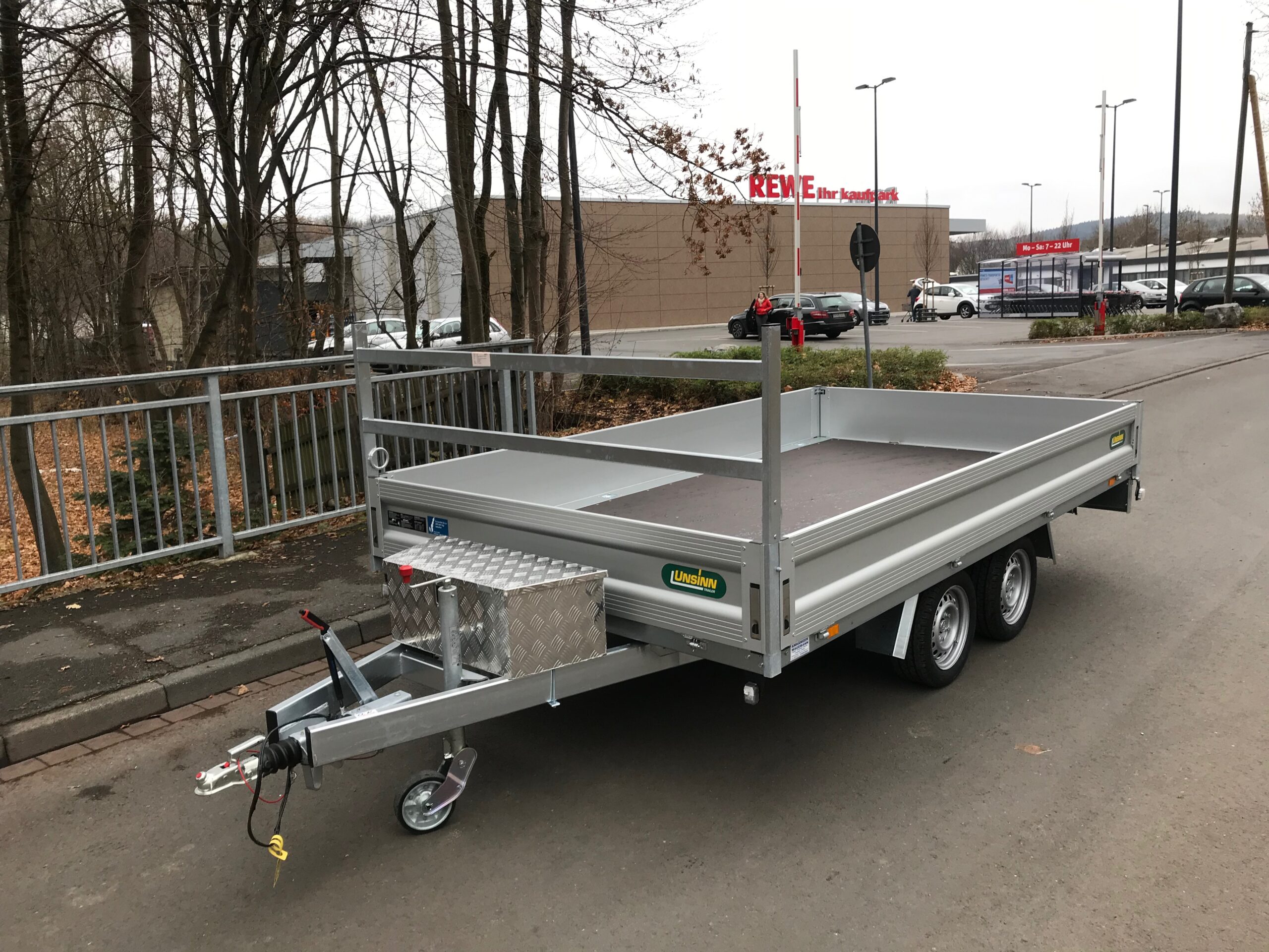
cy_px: 476
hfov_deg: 63.4
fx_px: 1026
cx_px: 634
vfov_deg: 49.7
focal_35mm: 28
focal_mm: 3.99
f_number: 1.8
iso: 20
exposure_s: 1/102
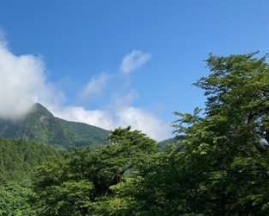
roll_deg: +3.2
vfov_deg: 26.4
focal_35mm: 56
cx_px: -1
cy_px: 27
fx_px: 446
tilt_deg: +26.5
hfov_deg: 31.1
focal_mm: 3.99
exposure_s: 1/1656
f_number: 1.8
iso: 20
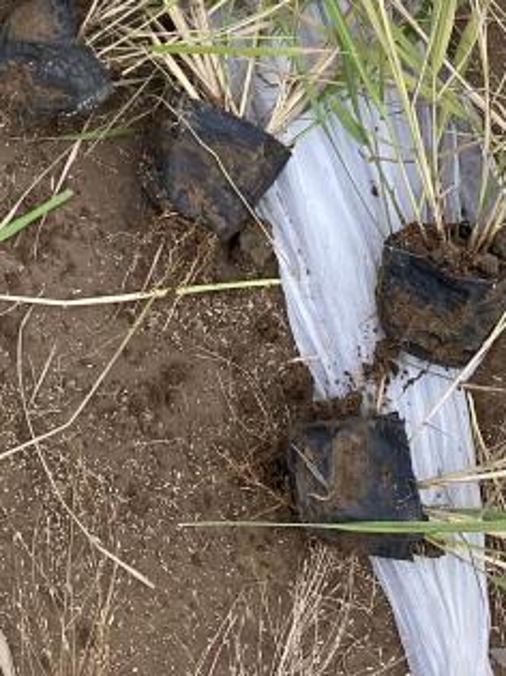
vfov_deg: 19.7
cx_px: -191
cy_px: -306
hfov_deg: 15.8
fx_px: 1716
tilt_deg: -70.4
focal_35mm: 88
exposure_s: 1/122
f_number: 1.8
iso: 100
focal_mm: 4.25
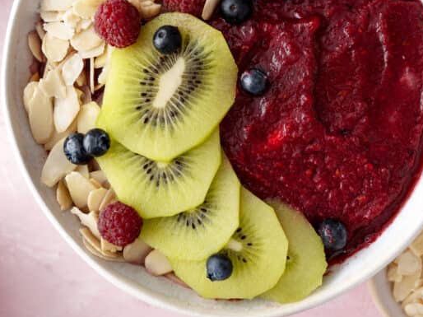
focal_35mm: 71
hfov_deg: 27.4
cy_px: 76
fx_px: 861
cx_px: 283
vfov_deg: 20.7
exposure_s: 1/125
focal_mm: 36.8
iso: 50
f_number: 5
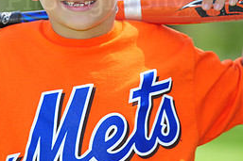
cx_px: 71
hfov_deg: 4.6
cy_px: -6
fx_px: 3049
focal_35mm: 452
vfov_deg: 3.0
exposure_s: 1/400
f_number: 4.5
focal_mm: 200
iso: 200
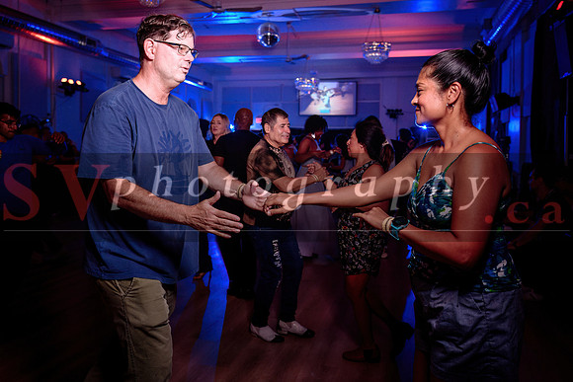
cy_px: 167
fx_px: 512
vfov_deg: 40.9
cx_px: 286
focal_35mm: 32
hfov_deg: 58.5
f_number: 3.2
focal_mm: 28
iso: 800
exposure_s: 1/60
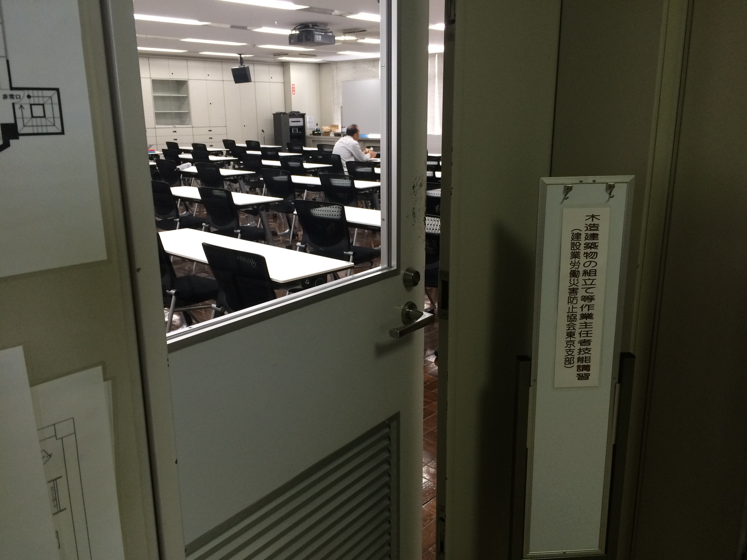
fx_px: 626
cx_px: 374
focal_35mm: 29
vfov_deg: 48.2
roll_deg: +1.1
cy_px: 280
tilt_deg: -14.4
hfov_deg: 61.7
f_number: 2.2
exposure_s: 1/33
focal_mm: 4.15
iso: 64
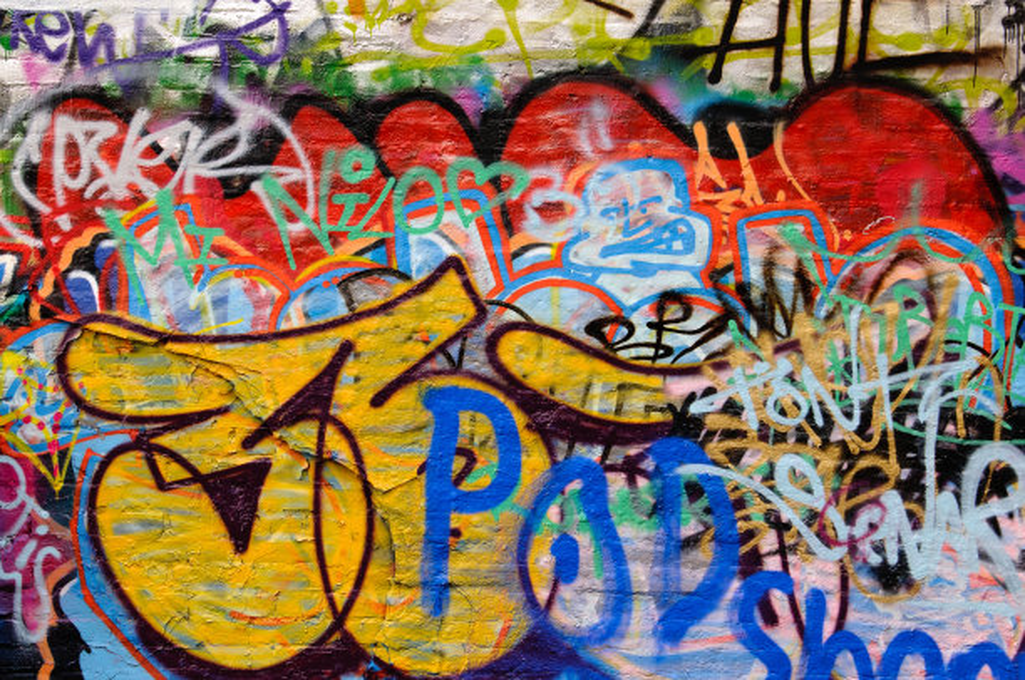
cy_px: 340
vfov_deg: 25.7
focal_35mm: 52
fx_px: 1492
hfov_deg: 37.9
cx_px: 512
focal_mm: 35
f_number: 8
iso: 200
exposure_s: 1/80
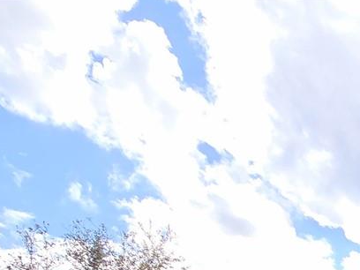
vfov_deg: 19.1
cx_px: 572
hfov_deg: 25.4
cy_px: 524
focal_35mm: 51
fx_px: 530
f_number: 2.2
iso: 64
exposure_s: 1/2000
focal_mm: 2.2
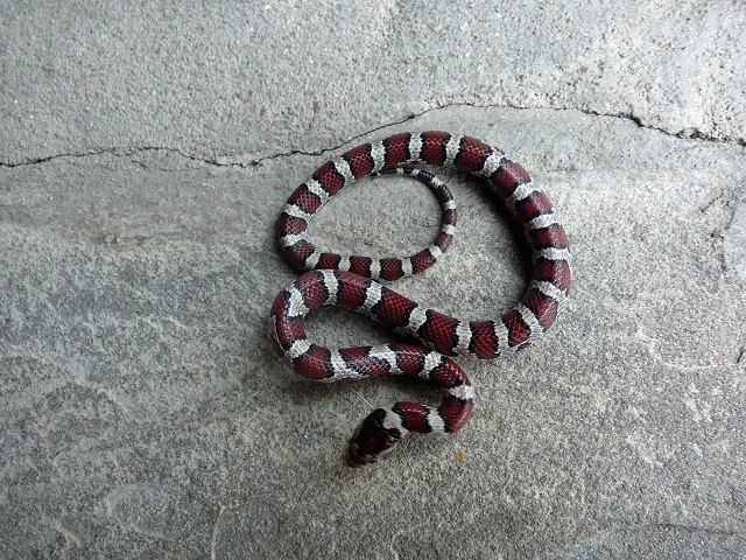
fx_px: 819
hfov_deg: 49.0
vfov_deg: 37.7
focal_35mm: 38
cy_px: 280
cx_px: 373
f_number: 3
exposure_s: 1/20
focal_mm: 5.6
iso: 200
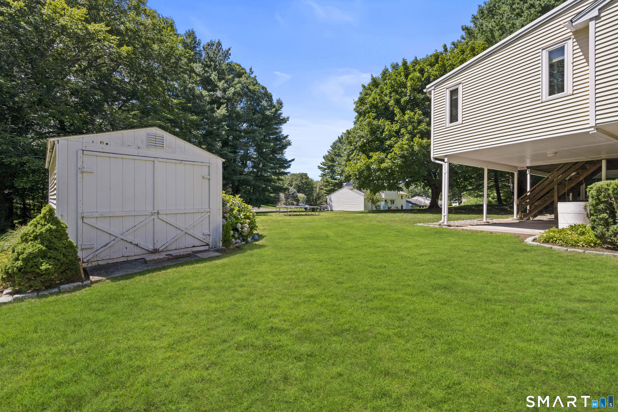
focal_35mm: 14
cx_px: 309
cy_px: 206
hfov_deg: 104.3
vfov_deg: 81.2
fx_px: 240
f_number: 9
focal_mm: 14
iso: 640
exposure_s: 1/1000
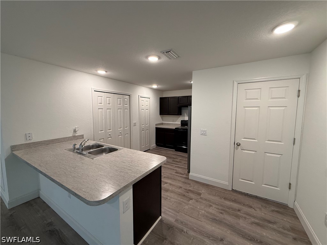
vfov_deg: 85.7
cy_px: 122
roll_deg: -0.5
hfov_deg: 102.1
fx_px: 132
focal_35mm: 14
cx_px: 164
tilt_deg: -4.0
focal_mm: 2.22
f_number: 2.2
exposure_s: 1/120
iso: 250
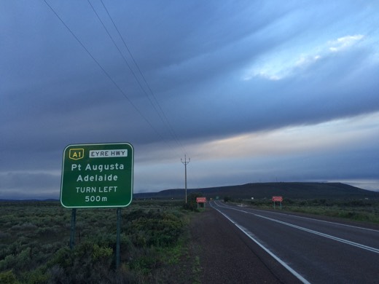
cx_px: 190
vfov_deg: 48.2
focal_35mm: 29
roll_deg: +3.2
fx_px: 318
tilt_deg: +10.0
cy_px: 142
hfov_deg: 61.7
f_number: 2.2
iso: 40
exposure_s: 1/120
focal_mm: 4.15
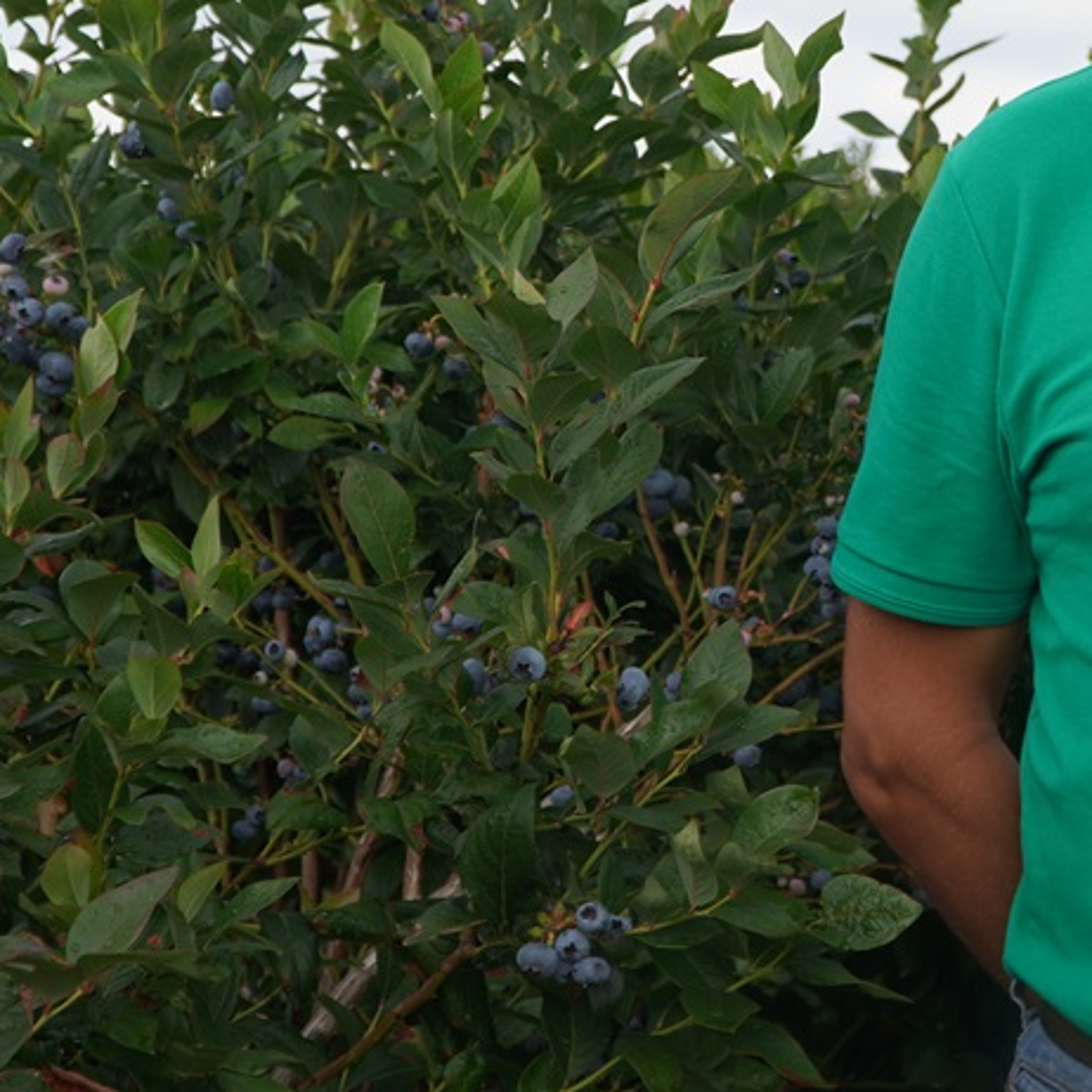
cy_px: 274
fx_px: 3430
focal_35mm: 96
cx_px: 827
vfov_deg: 18.0
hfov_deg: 18.0
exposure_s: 1/320
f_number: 4.5
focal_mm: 29
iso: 100
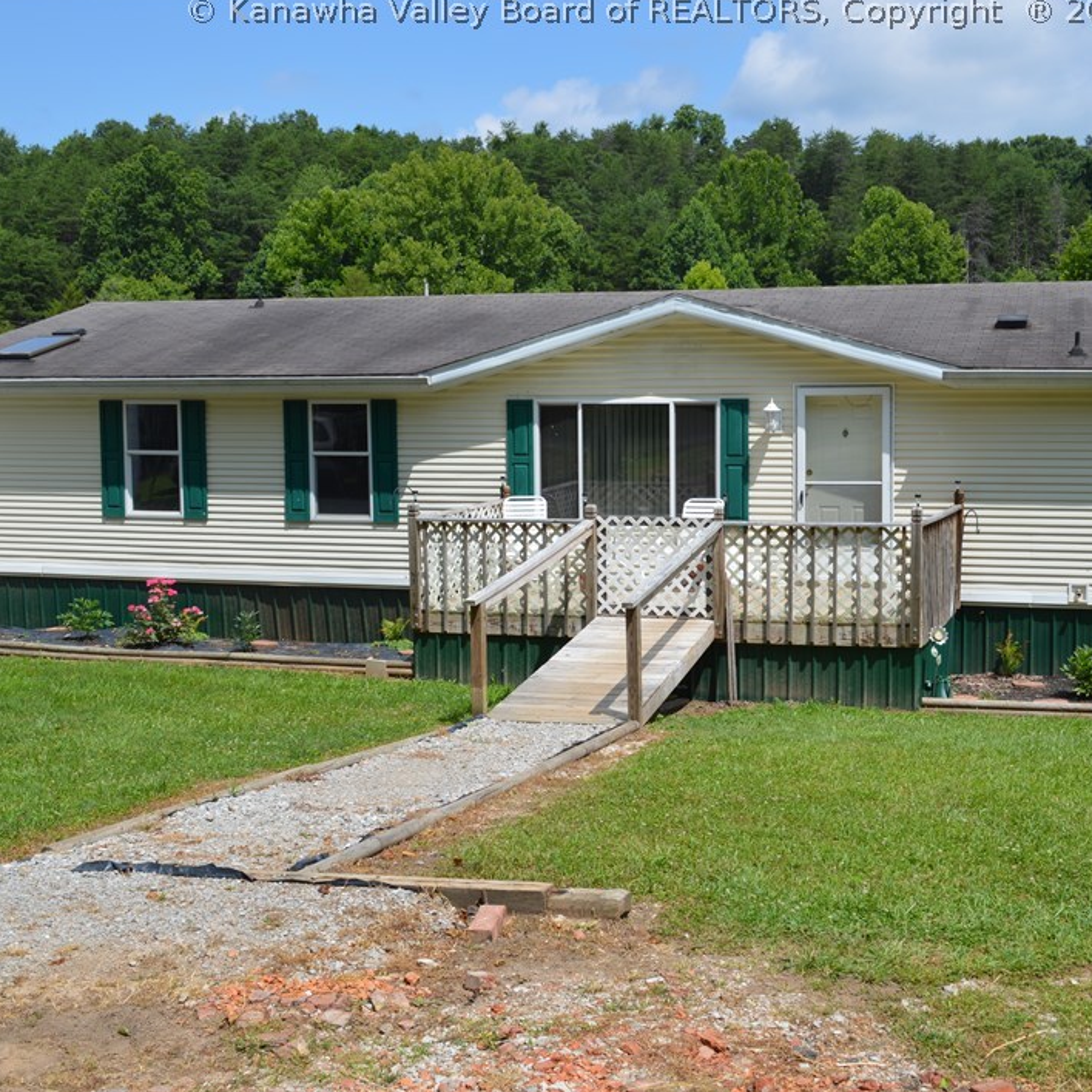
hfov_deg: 39.0
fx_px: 1535
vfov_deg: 39.2
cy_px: 538
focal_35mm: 43
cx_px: 664
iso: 100
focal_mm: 22
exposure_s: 1/320
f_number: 9
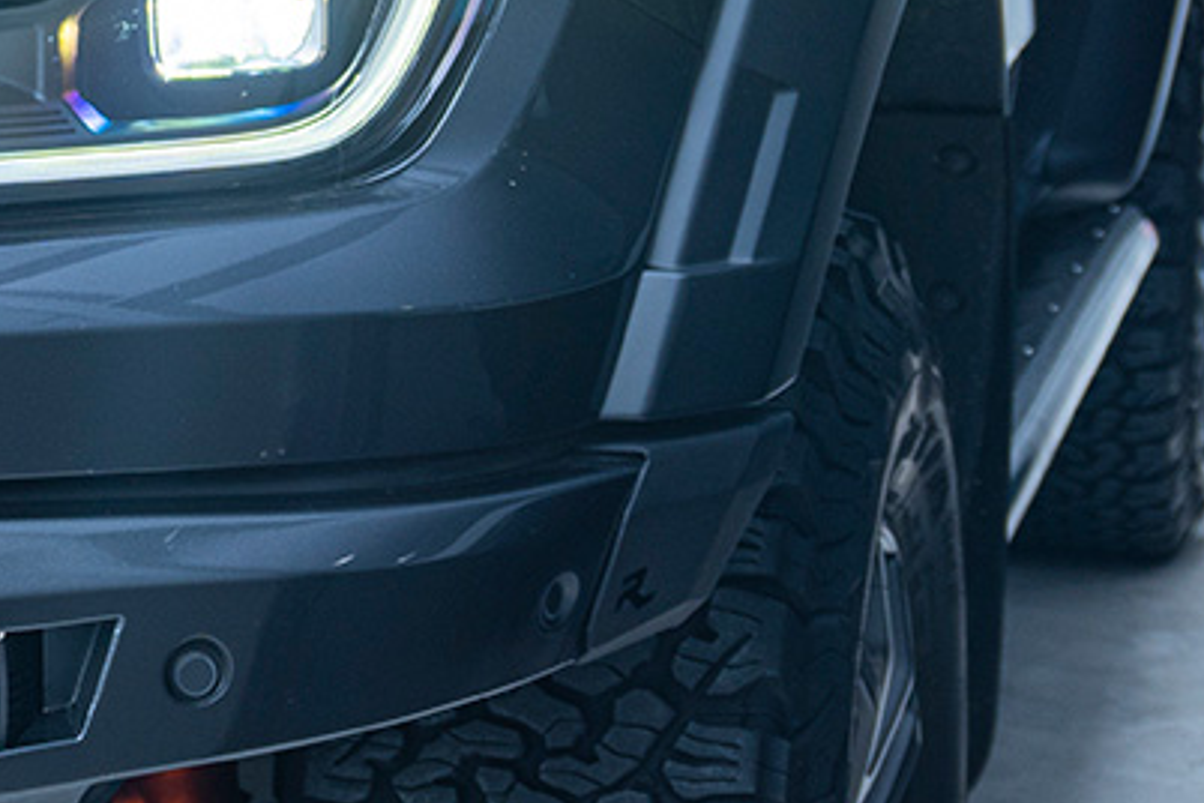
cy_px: 183
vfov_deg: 12.2
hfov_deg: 16.7
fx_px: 3745
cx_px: -563
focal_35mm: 112
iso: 100
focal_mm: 25
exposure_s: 1/80
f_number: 4.5
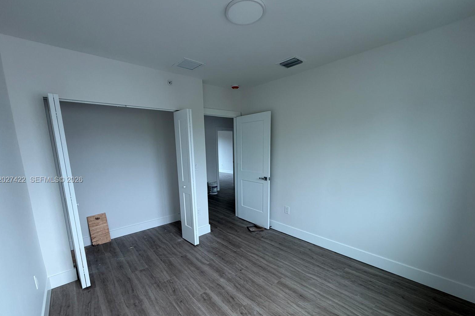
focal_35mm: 15
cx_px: 232
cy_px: 180
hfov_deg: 100.4
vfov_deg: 76.9
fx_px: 198
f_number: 2.2
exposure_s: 1/121
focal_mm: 2.22
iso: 125
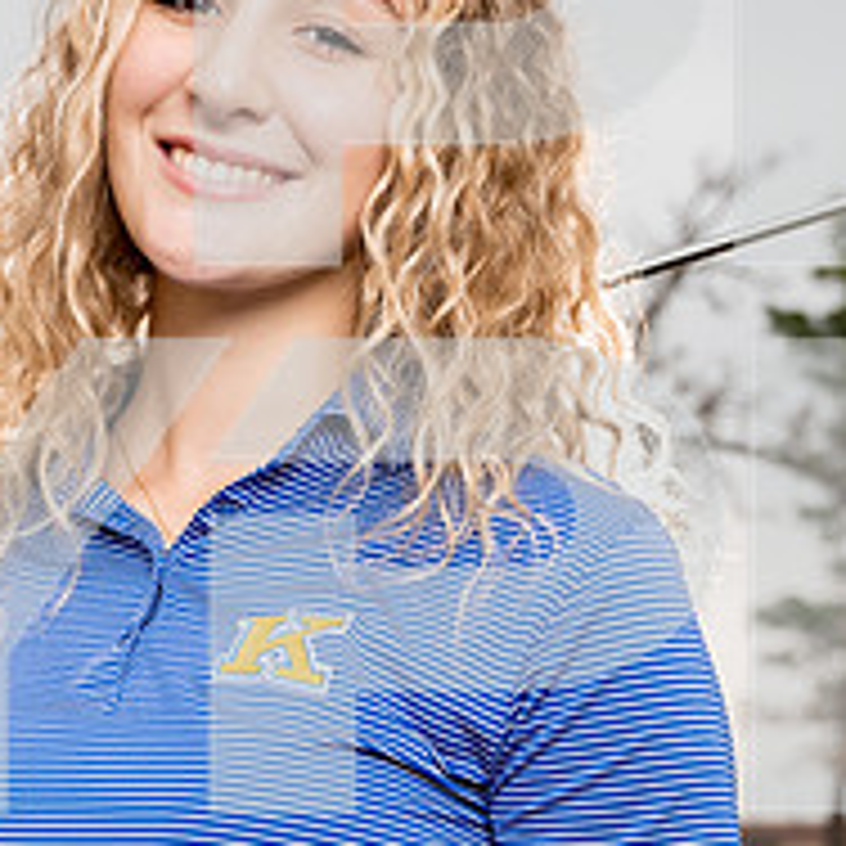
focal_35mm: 110
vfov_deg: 15.8
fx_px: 3042
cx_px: 122
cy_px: 578
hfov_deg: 15.7
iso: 200
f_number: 4.5
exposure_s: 1/250
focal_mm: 42
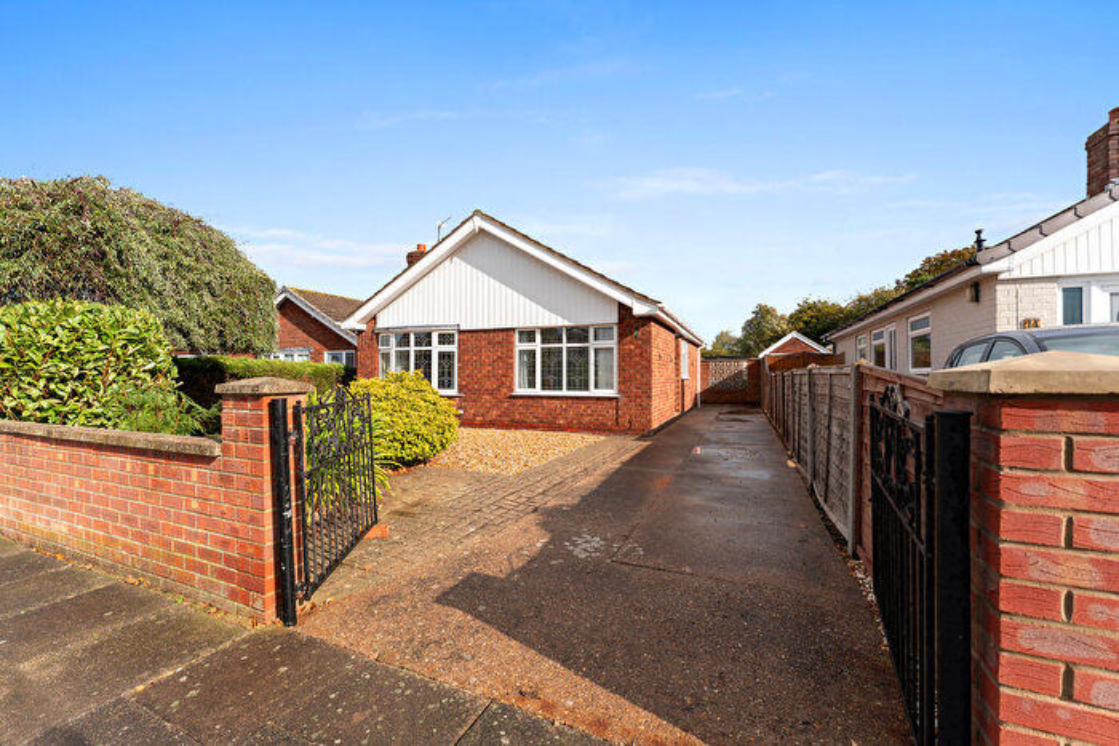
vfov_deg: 77.7
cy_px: 373
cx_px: 560
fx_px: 463
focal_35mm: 15
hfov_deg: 100.8
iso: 100
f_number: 5
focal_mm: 14.9
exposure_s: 1/1000
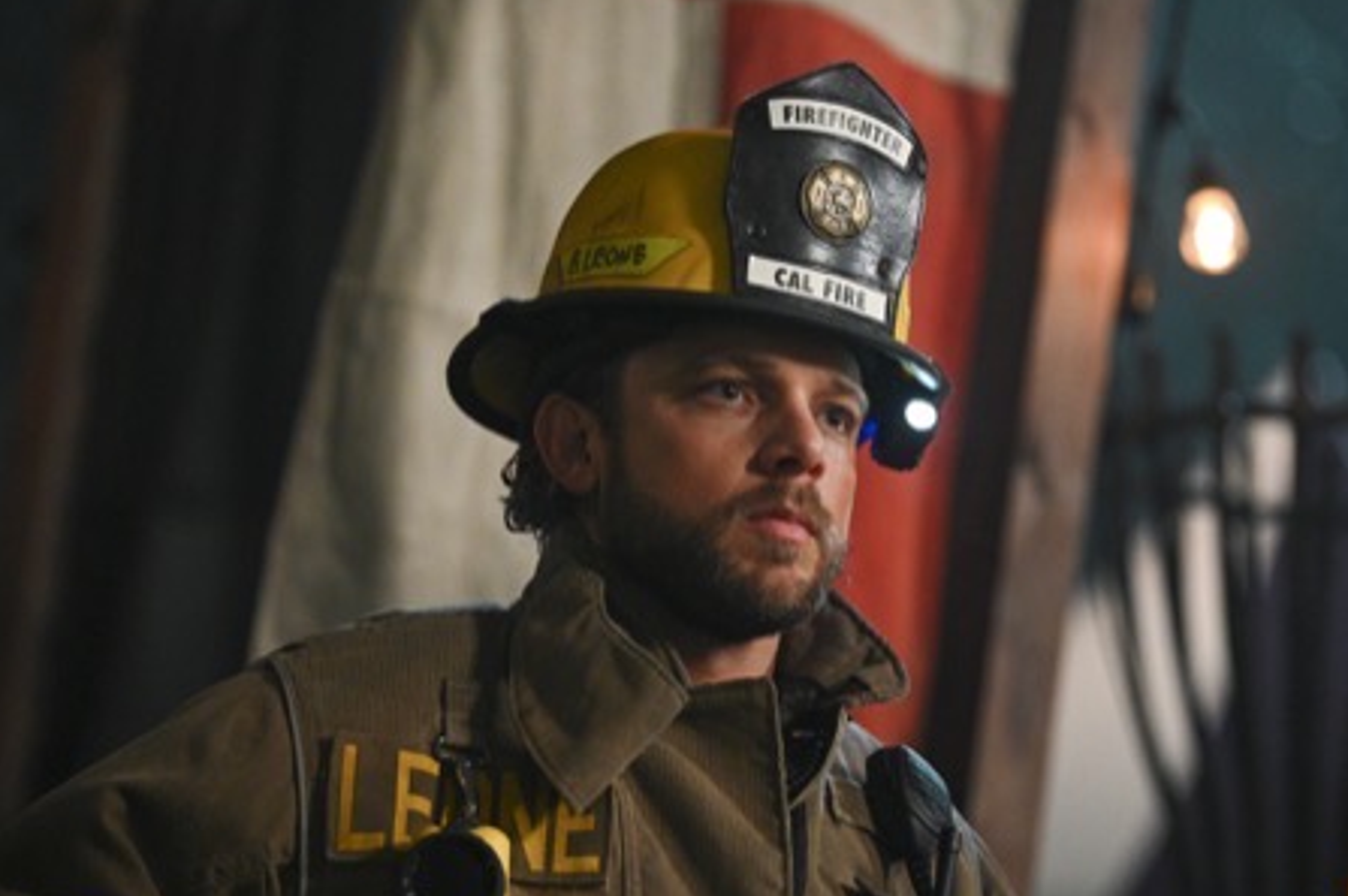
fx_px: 5648
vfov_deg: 9.1
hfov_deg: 13.6
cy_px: 462
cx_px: 727
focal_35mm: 151
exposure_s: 1/125
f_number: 2.8
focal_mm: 135
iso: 8000
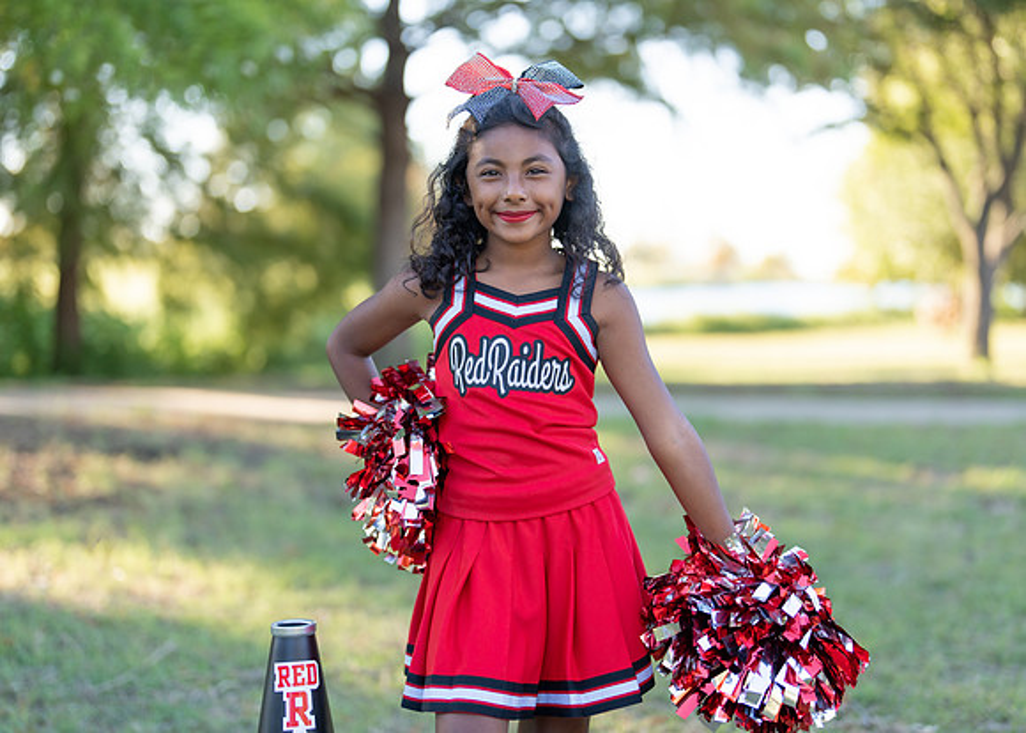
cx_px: 550
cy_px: 350
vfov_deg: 24.8
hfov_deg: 34.2
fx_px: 1666
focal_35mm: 57
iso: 100
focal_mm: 50
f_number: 1.2
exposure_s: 1/800
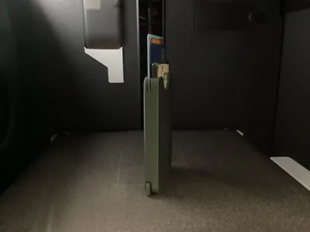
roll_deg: -0.4
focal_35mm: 31
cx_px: 155
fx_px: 278
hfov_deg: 58.4
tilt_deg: -14.9
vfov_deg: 45.4
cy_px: 116
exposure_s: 1/15
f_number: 2.4
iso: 800
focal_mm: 3.3
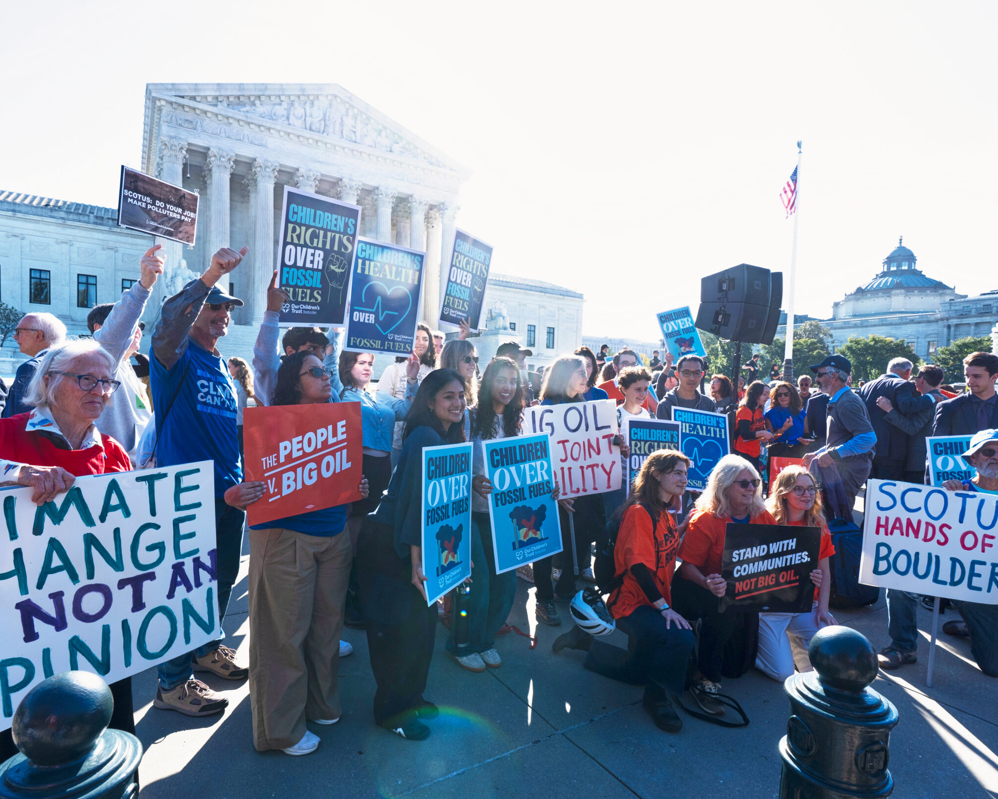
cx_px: 487
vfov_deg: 70.8
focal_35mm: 19
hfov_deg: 83.3
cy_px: 413
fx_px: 561
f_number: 8
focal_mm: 16
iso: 200
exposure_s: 1/400
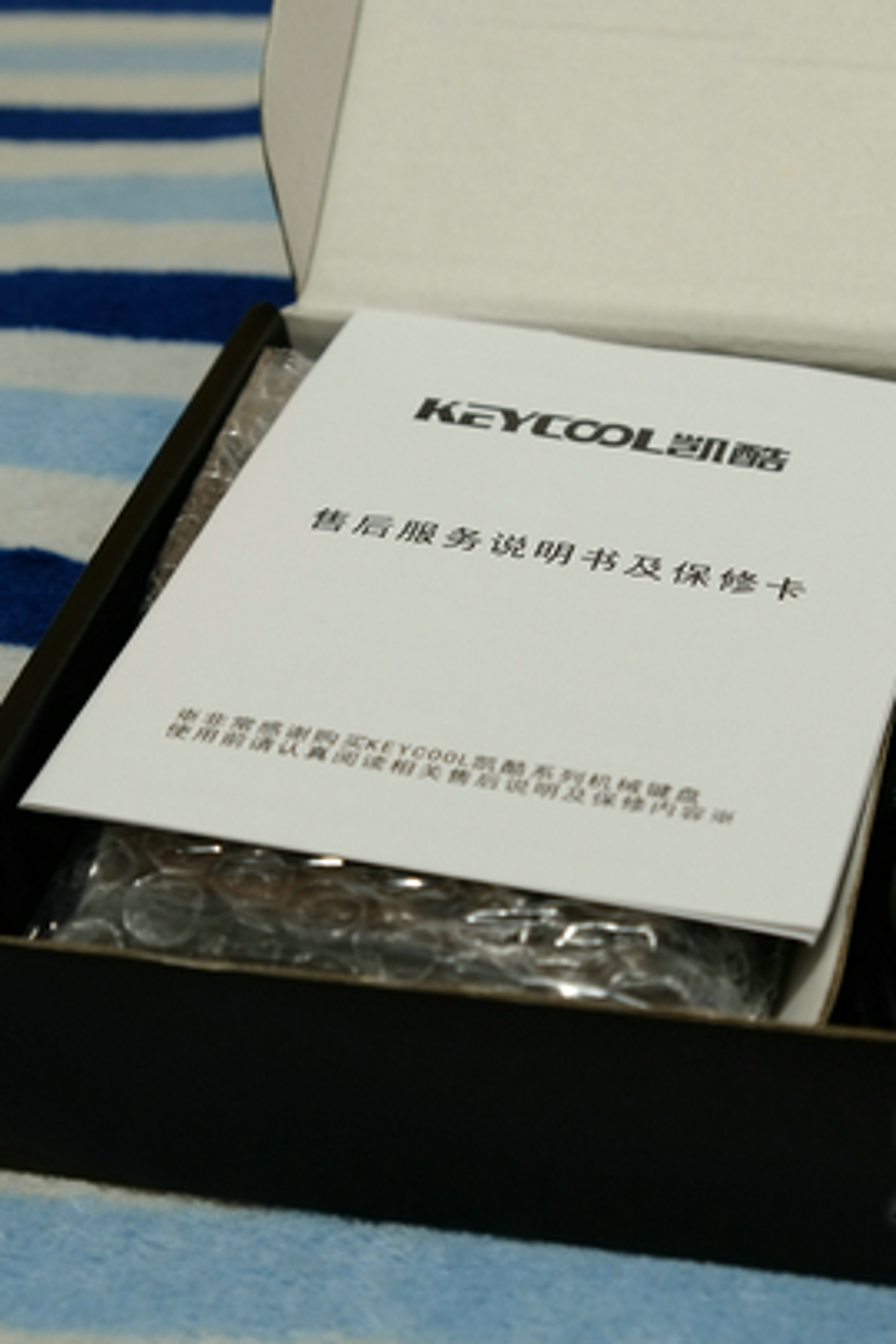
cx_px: 528
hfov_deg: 18.4
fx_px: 2762
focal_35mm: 74
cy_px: 674
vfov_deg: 27.3
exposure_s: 1/1.7
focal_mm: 32.9
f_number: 5.6
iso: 100
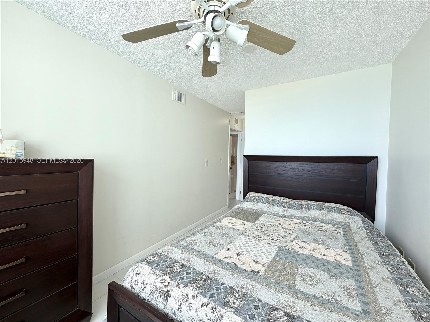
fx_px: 174
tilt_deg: -1.1
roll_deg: -1.3
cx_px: 215
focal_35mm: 14
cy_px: 161
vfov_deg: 85.7
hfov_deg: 102.1
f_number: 2.2
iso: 40
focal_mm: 2.22
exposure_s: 1/150
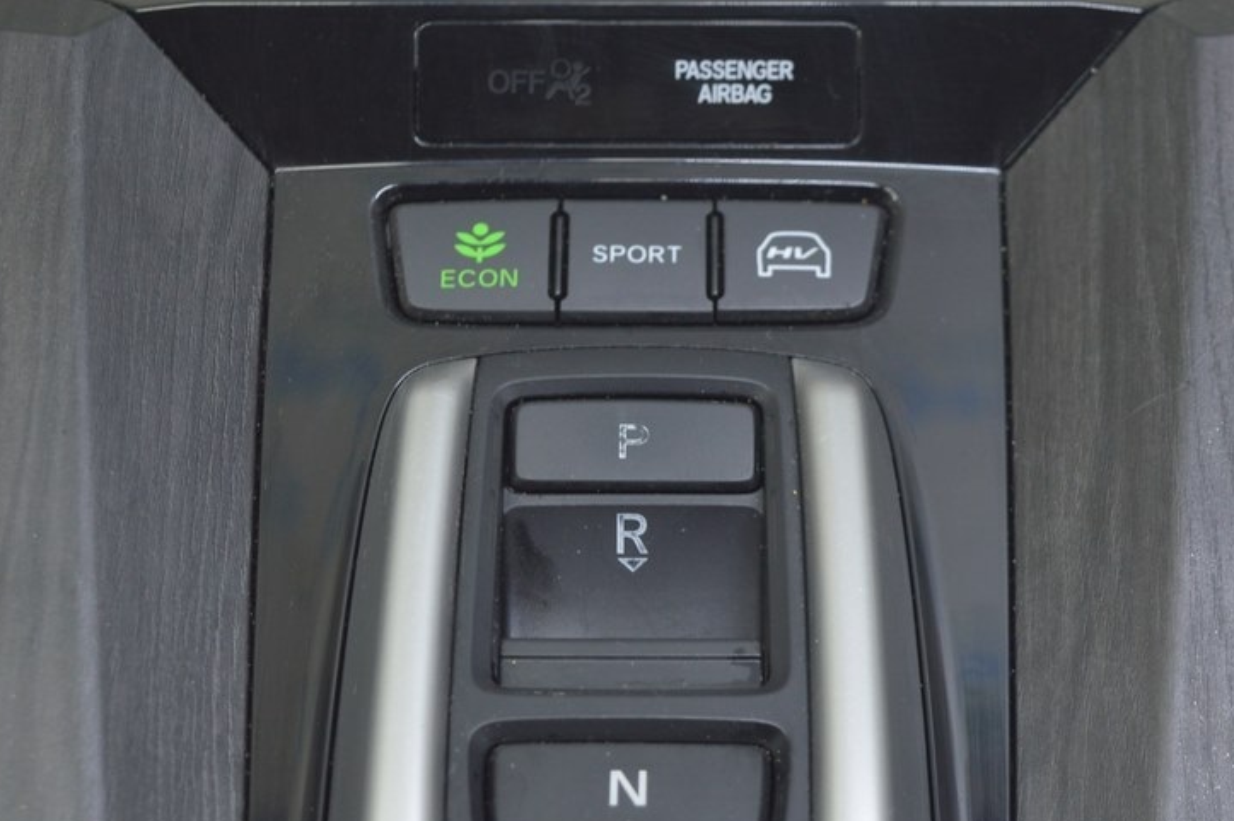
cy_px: 552
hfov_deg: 23.9
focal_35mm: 85
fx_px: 2912
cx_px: 589
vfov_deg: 16.0
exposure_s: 1/20
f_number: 5.6
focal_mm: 40
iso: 400
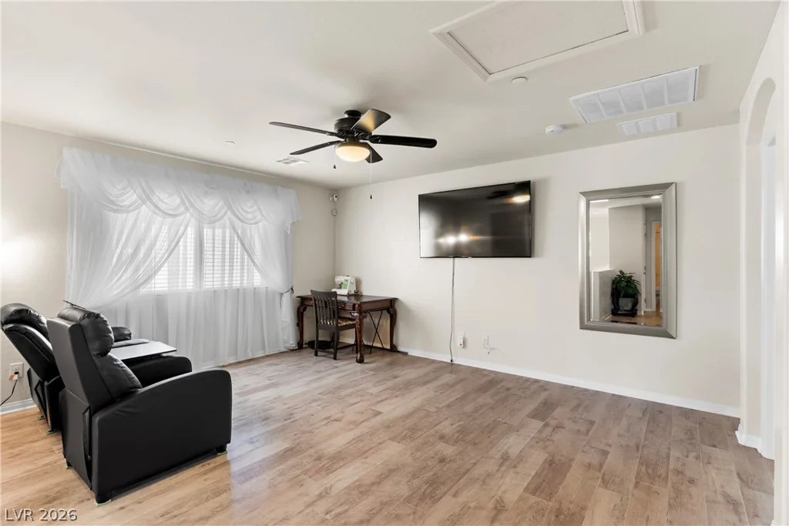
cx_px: 394
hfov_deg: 93.3
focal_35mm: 17
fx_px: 373
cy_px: 263
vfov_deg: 70.5
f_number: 8
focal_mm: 17
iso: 400
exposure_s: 1/6
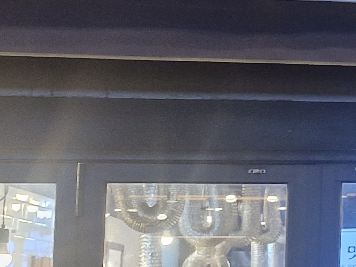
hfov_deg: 12.9
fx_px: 1275
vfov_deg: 11.9
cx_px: 803
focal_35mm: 124
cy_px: 113
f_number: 1.8
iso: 200
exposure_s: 1/120
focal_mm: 5.54
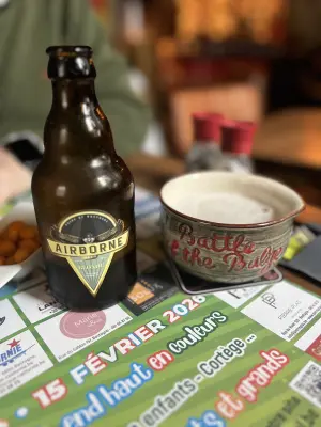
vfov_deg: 67.3
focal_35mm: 26
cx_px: 160
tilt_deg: -26.0
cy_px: 214
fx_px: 321
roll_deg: +0.1
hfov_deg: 53.1
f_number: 1.6
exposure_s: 1/50
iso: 320
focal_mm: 5.1
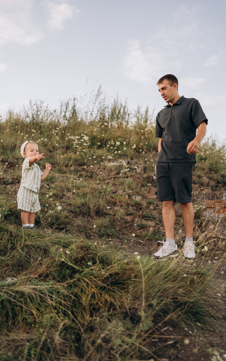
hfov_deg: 35.3
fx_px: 355
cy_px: 181
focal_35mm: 36
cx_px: 106
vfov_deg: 54.0
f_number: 2
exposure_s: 1/160
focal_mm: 35
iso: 100
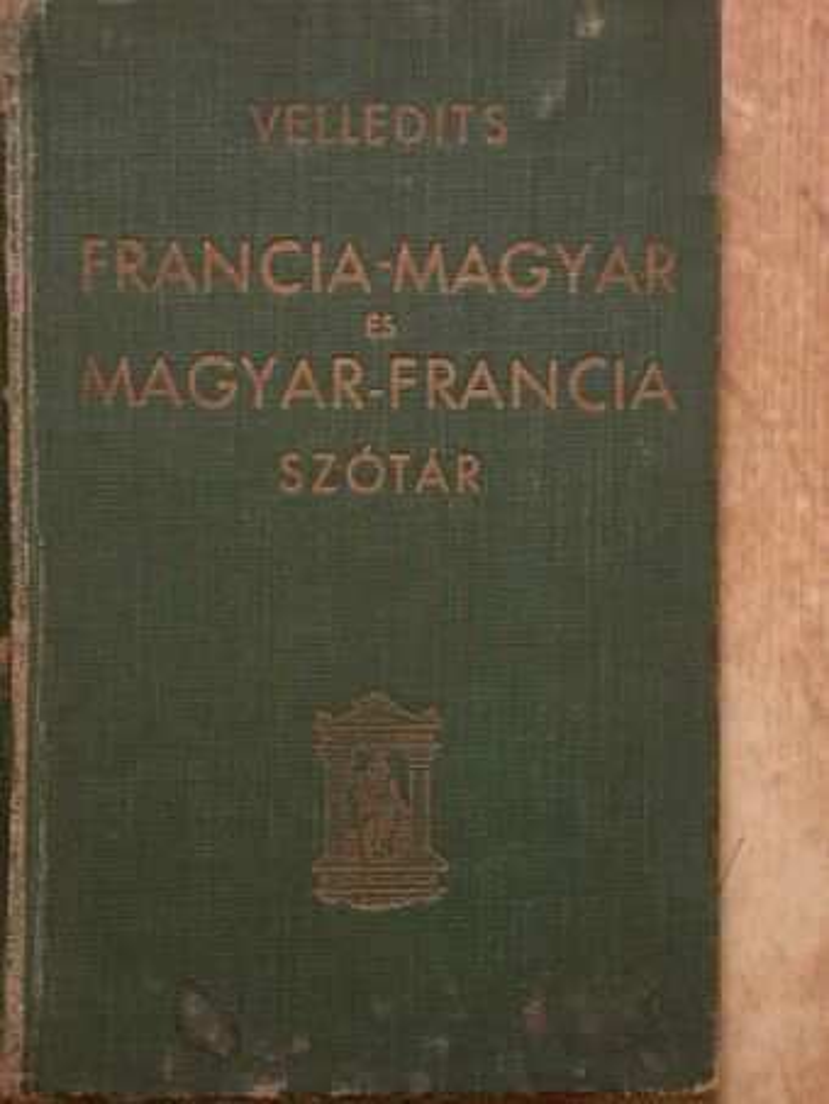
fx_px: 3255
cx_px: 414
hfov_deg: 14.5
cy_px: 552
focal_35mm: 102
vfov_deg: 19.3
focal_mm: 21.1
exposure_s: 1/67.1
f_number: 4
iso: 100
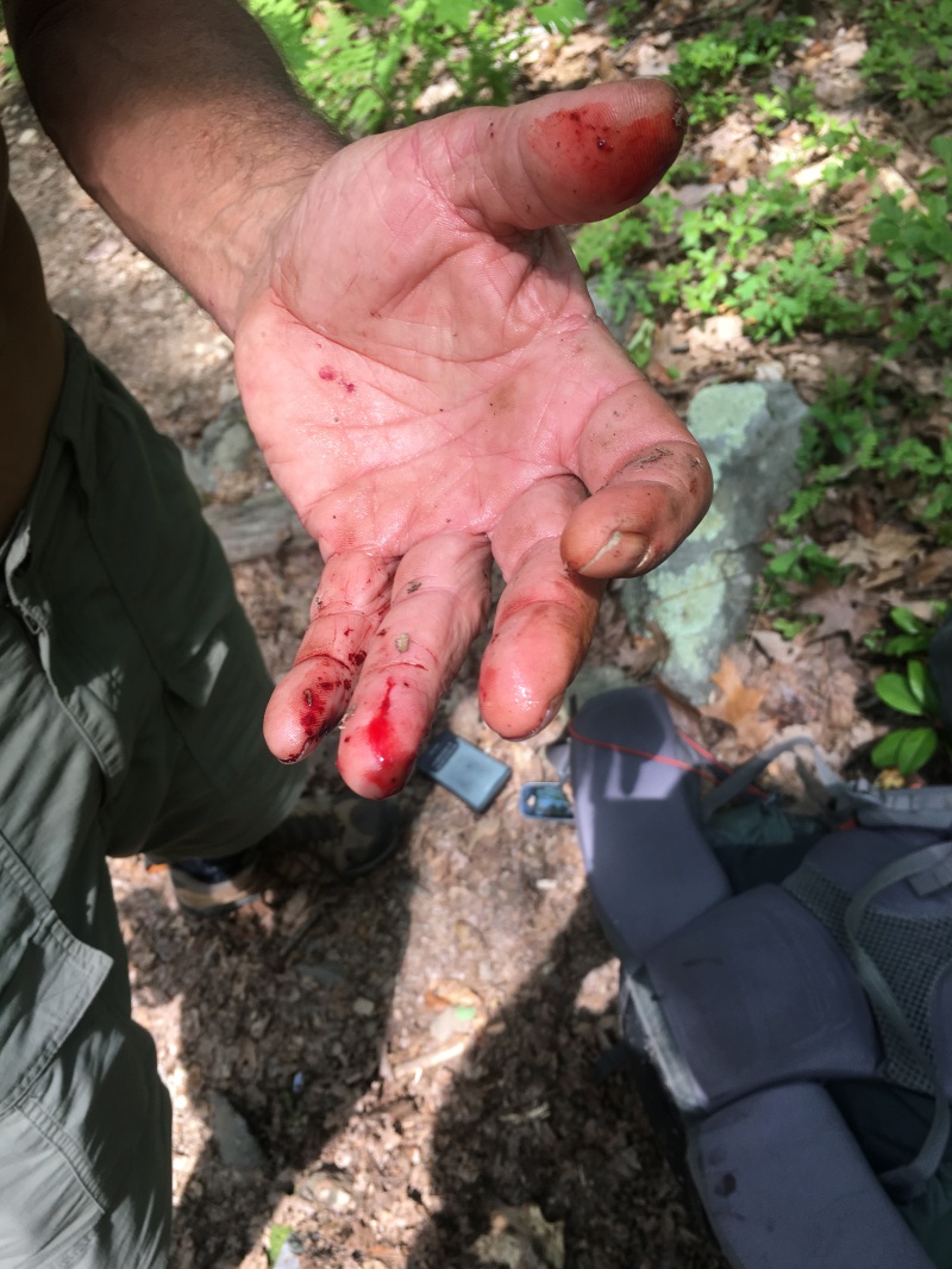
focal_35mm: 29
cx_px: 476
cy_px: 634
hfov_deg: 48.2
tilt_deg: -58.9
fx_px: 1063
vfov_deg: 61.6
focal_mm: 4.15
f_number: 2.2
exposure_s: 1/120
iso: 25
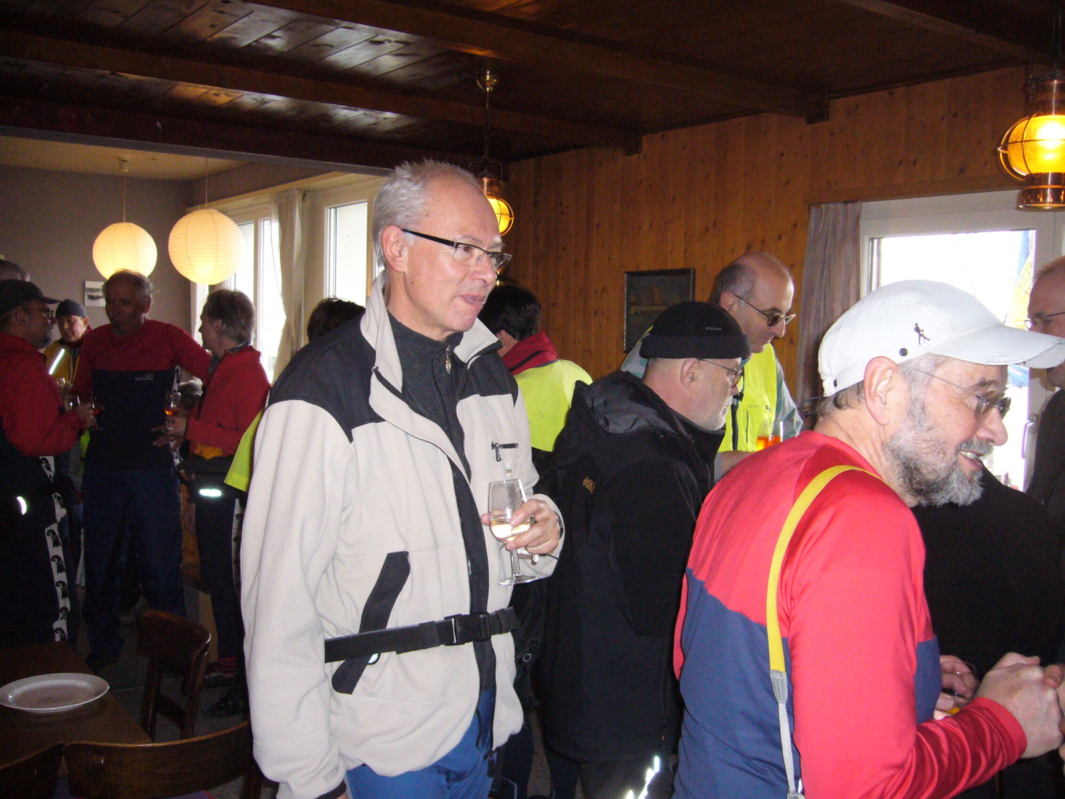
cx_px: 532
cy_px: 400
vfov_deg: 40.7
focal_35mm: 35
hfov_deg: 52.6
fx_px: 1077
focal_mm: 5.8
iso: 320
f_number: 2.8
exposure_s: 1/60
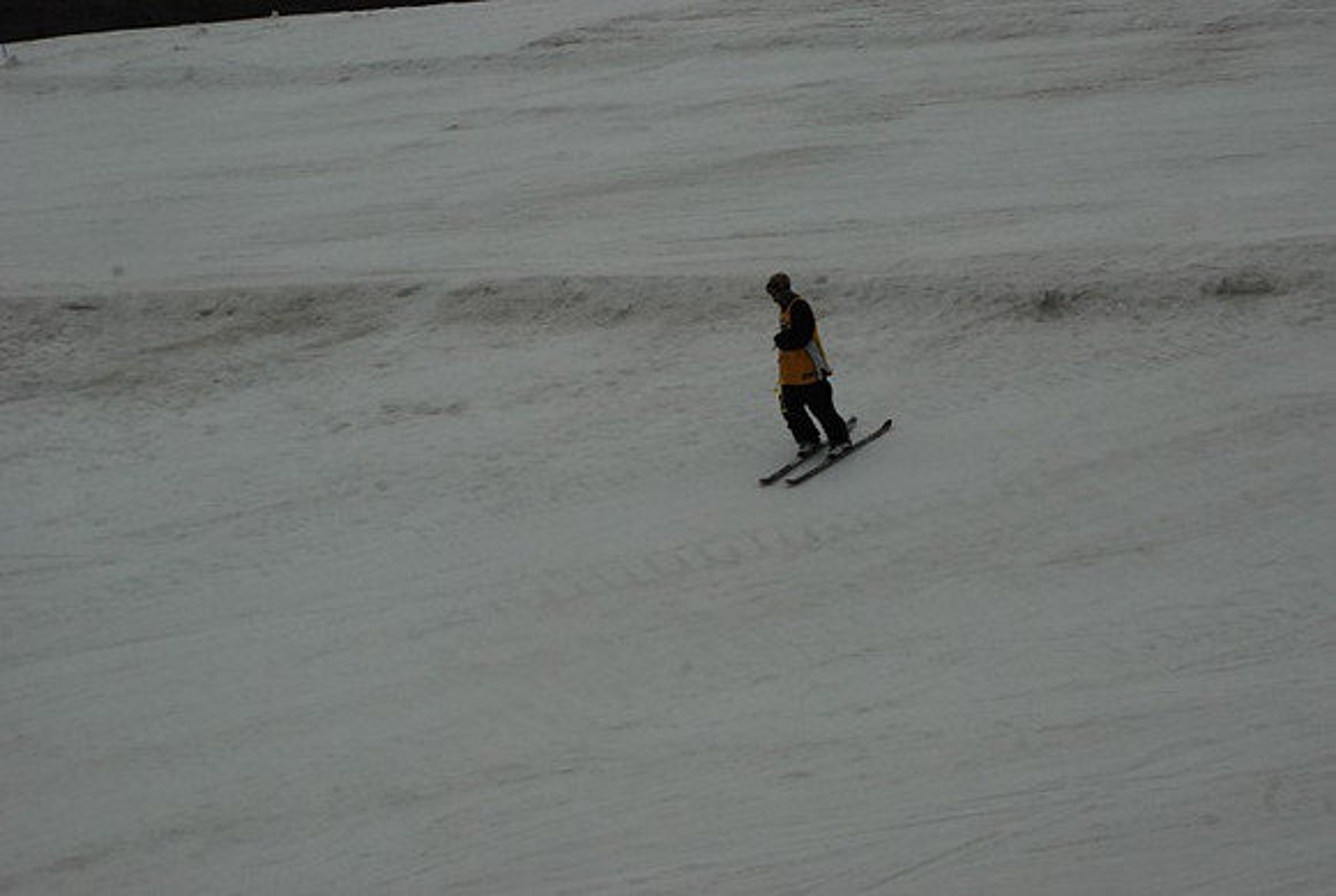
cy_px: 448
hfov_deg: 28.0
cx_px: 668
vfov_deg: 19.0
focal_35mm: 72
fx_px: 2677
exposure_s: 1/200
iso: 1000
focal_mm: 48
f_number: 13
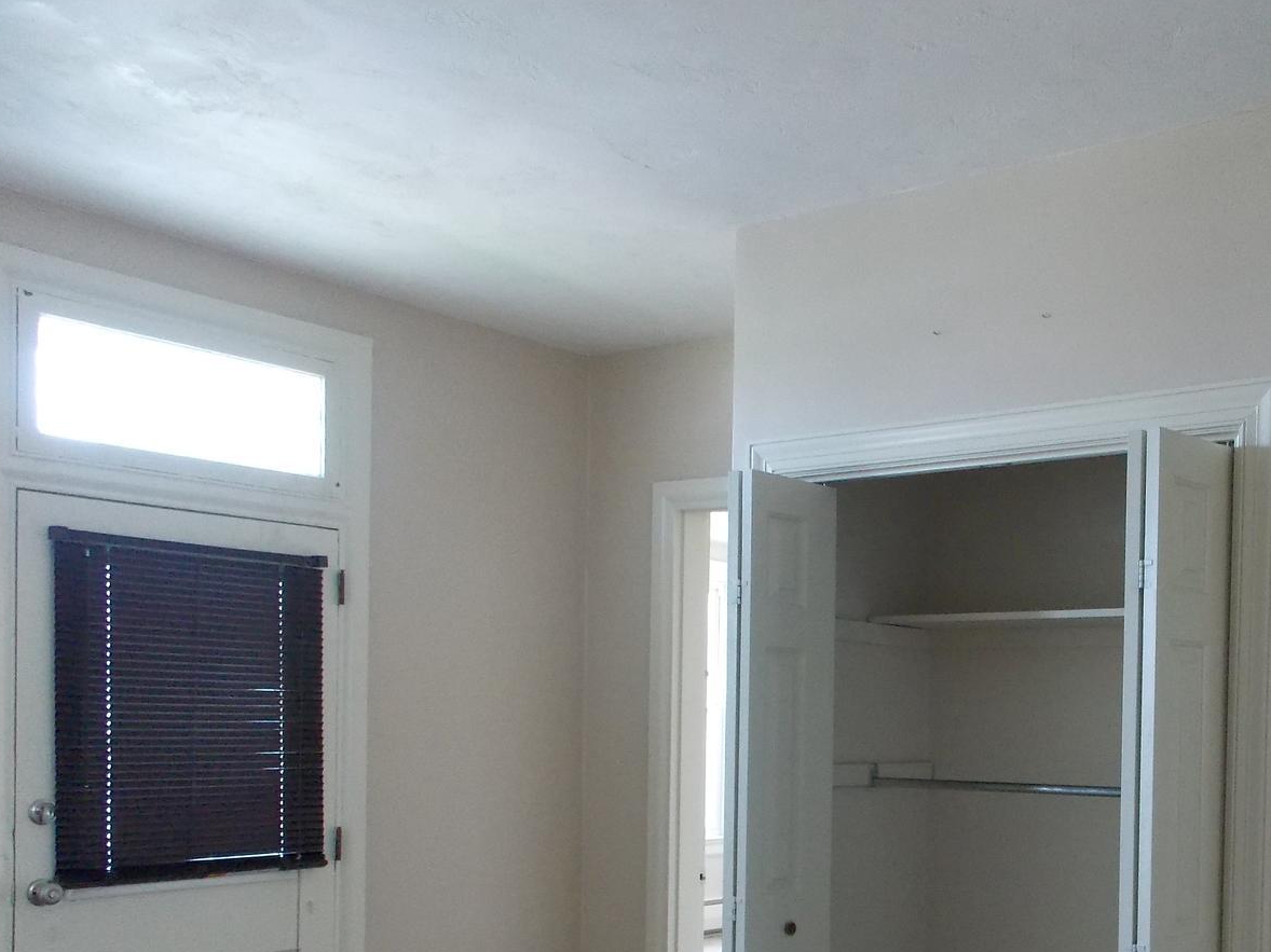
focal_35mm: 40
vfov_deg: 34.9
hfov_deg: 45.2
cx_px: 952
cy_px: 749
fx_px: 1468
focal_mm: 4
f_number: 3.1
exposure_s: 1/30
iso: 320
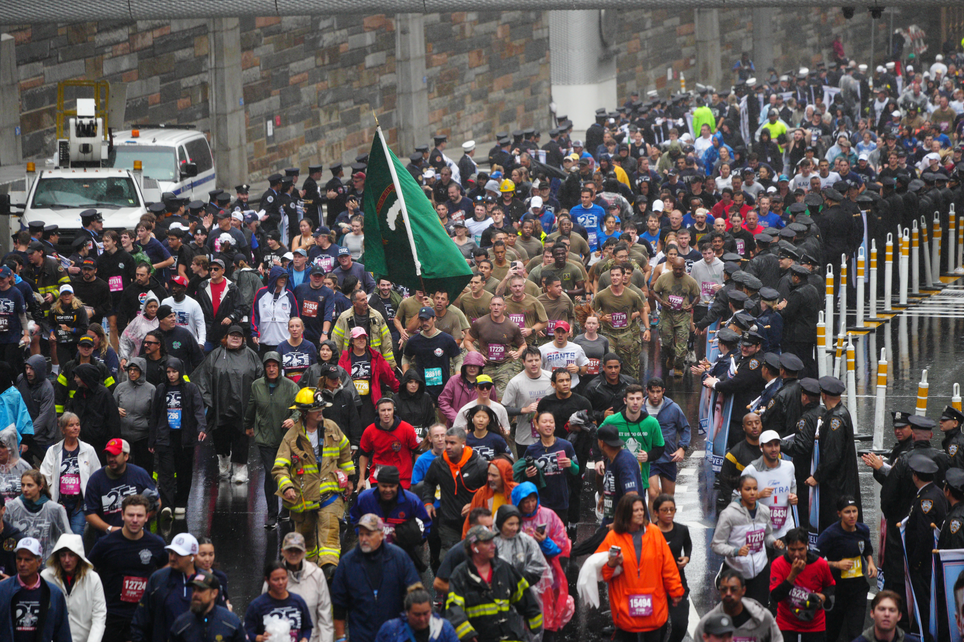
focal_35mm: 200
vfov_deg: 6.9
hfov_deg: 10.3
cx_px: 482
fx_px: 5355
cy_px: 321
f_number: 4
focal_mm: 200
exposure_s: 1/2000
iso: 2500
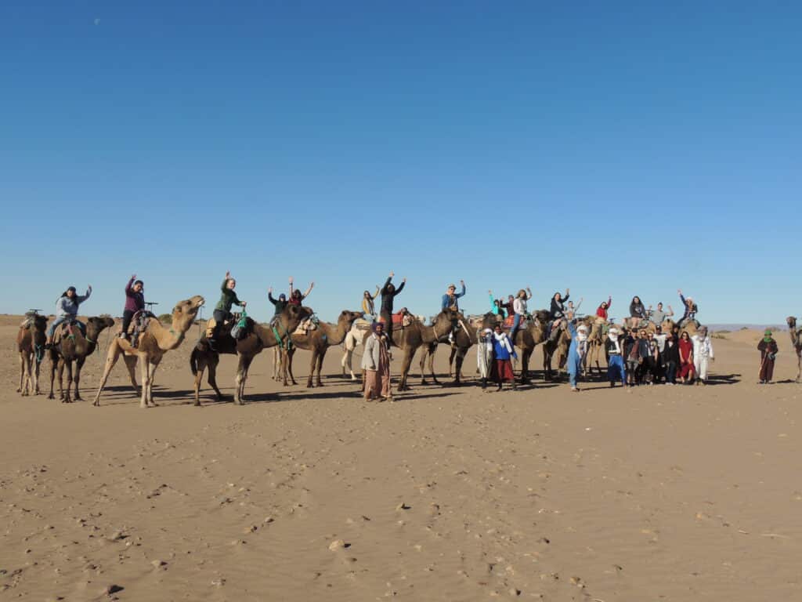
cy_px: 301
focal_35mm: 30
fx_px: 695
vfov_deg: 46.8
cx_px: 401
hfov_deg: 60.0
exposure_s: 1/400
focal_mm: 5.3
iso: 100
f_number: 7.8
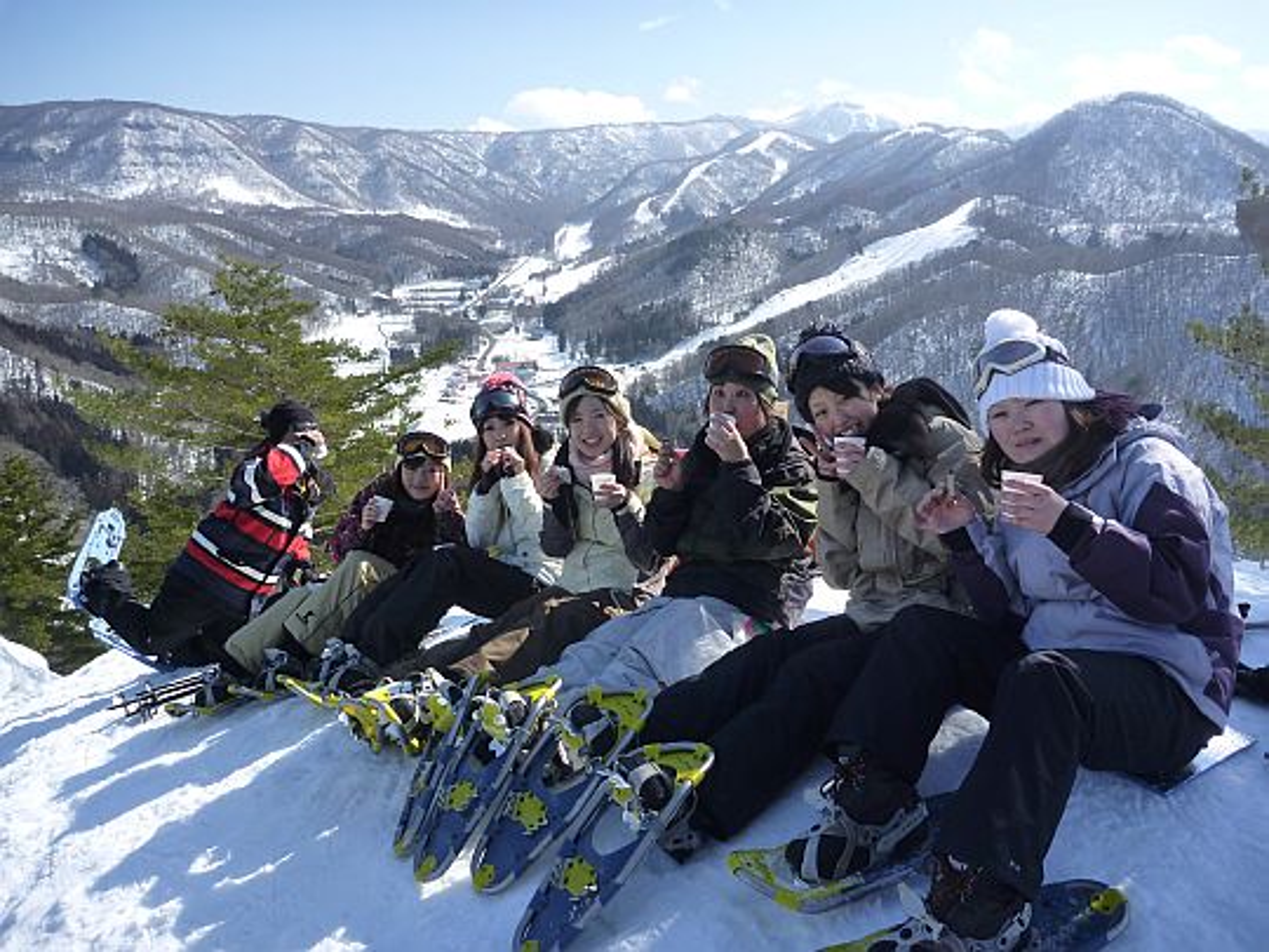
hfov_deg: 63.4
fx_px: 1026
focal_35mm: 28
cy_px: 476
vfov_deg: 49.7
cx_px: 634
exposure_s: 1/640
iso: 125
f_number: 3.3
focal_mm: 4.9
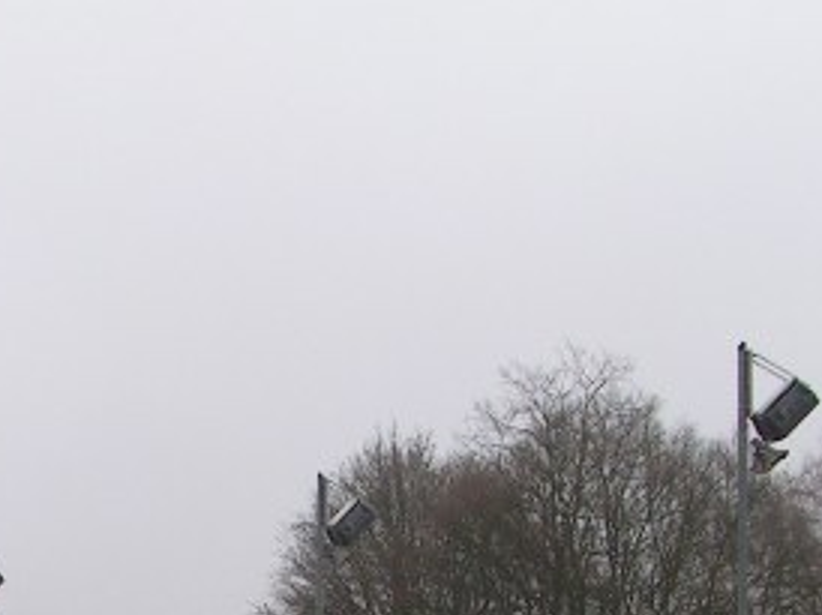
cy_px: 750
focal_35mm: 111
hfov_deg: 17.4
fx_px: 2634
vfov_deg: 13.0
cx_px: 54
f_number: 5.6
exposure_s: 1/125
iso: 50
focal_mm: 5.8
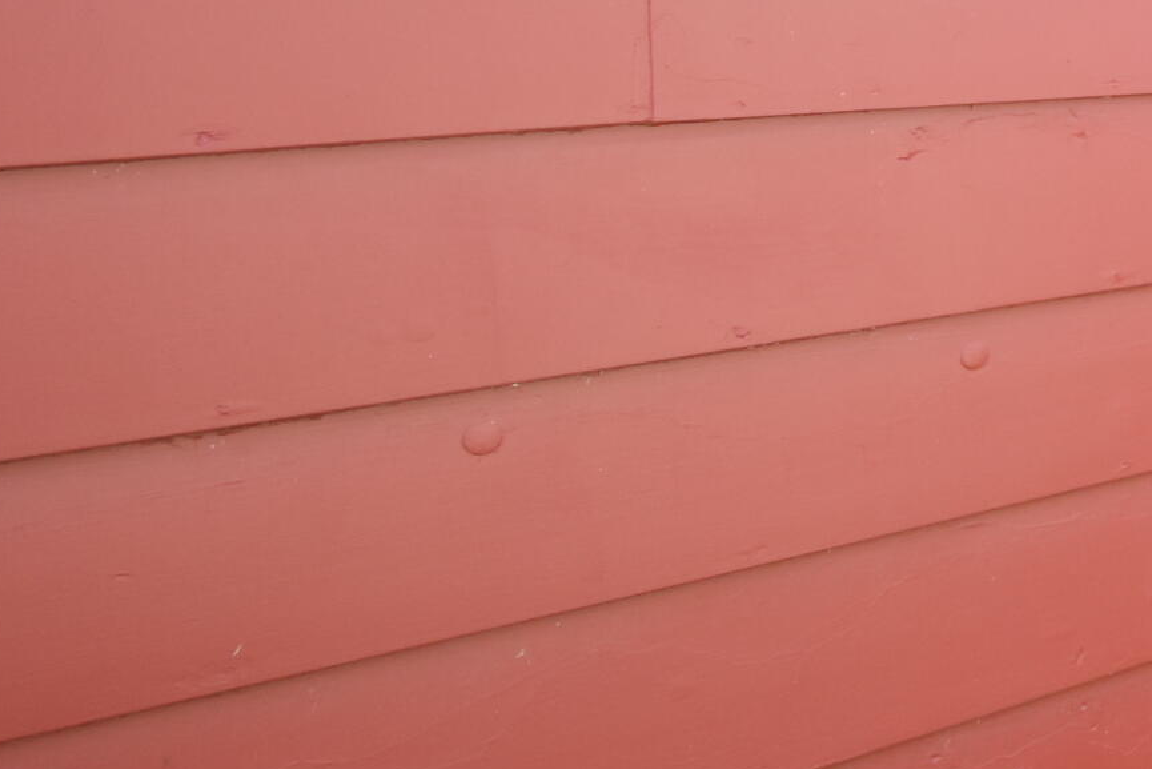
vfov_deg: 24.8
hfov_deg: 26.5
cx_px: 1765
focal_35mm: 52
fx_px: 1664
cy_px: 9
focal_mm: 10
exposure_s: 1/250
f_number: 4.5
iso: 450
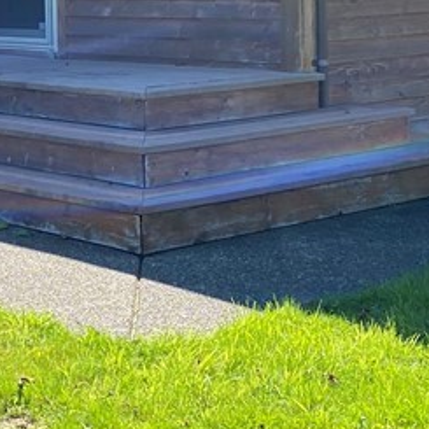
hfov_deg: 17.6
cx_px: -7
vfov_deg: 17.8
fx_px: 1346
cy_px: 26
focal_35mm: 96
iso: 32
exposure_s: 1/752
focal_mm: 4.25
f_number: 1.8
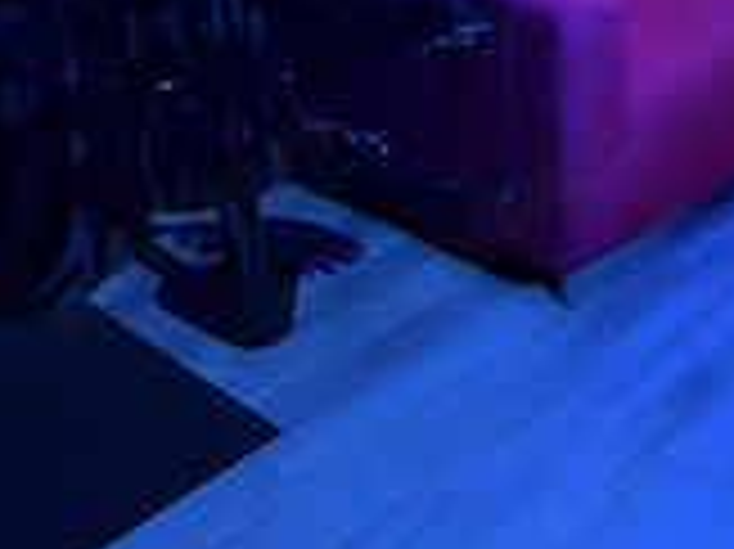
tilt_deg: -18.8
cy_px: -50
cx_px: 666
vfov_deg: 23.3
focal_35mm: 59
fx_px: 1250
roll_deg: +0.0
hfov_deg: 31.2
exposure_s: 1/25
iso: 1000
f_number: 1.78
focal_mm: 6.76
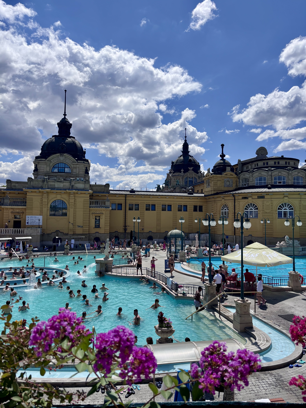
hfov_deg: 53.1
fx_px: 306
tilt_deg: +2.7
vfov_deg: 67.3
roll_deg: -1.5
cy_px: 204
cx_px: 153
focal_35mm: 26
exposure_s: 1/8333
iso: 50
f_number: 1.6
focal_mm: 5.96
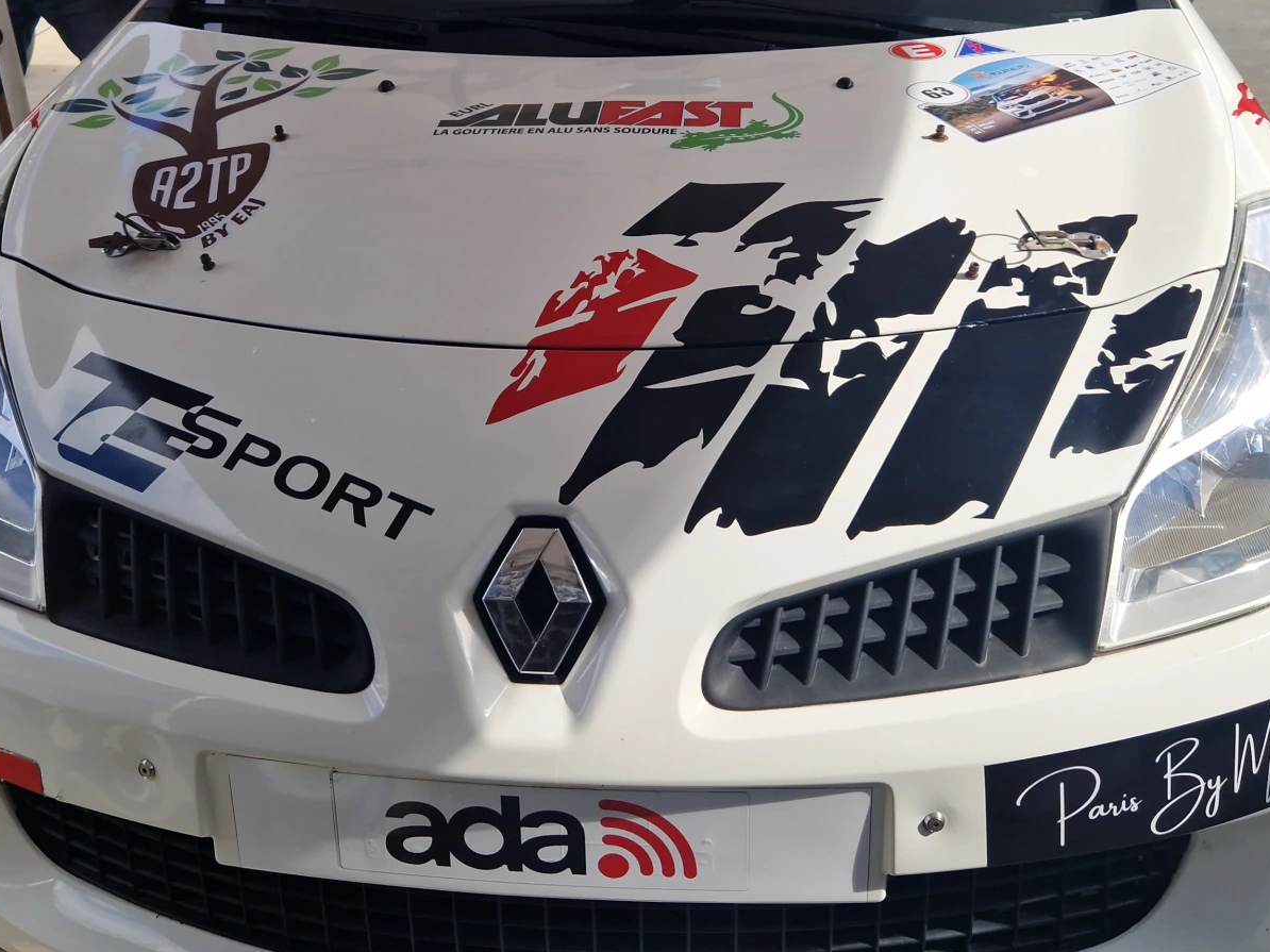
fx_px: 1357
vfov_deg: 38.1
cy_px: 289
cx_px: 602
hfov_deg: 50.1
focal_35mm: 37
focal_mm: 5.4
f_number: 1.8
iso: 50
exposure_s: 1/6250
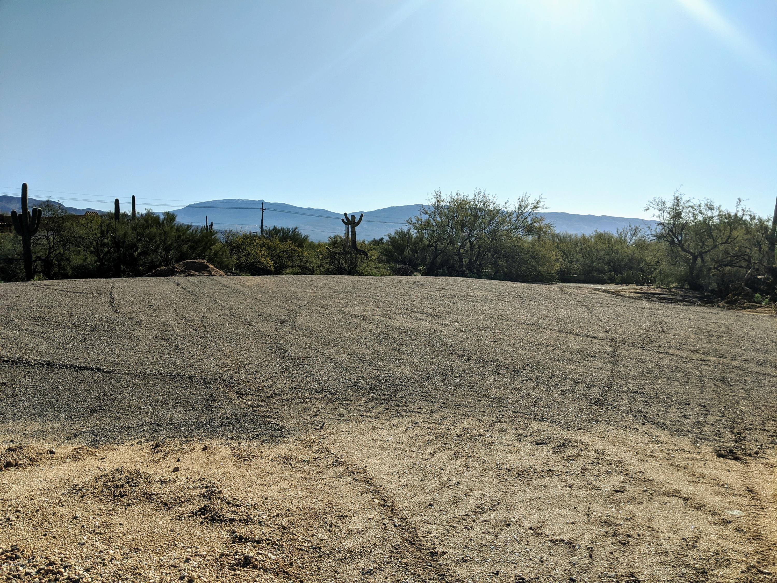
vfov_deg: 51.4
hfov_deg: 65.3
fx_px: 606
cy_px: 292
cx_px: 388
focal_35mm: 27
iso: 51
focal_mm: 4.44
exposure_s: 1/5848
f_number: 1.8
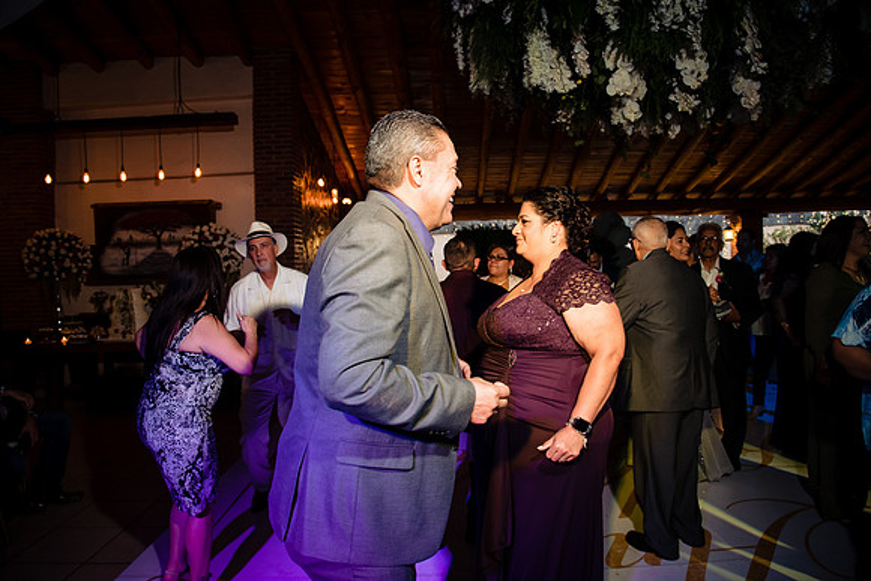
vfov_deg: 53.2
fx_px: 581
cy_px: 290
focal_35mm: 24
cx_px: 436
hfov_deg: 73.7
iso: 2000
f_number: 6.3
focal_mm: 24
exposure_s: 1/125
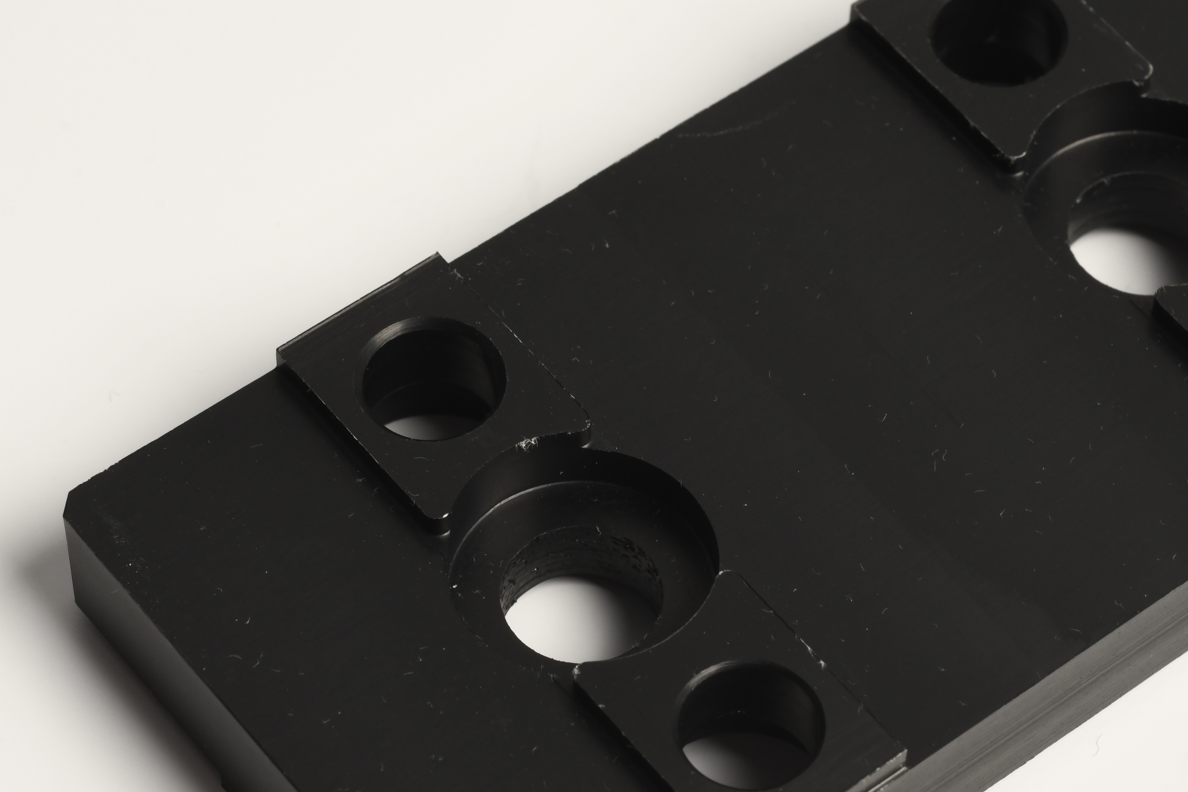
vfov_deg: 11.7
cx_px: 727
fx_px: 3861
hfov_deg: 17.5
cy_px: 522
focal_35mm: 117
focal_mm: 60
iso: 400
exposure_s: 1/80
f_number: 18
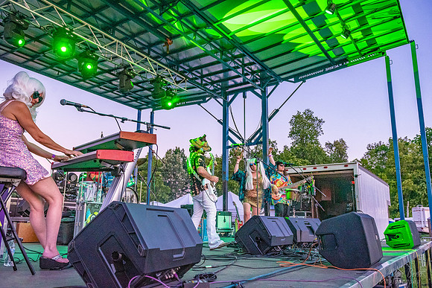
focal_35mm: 29
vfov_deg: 45.0
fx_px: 348
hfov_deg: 63.6
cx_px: 216
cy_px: 144
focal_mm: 29
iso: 4000
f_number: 5.6
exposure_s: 1/400
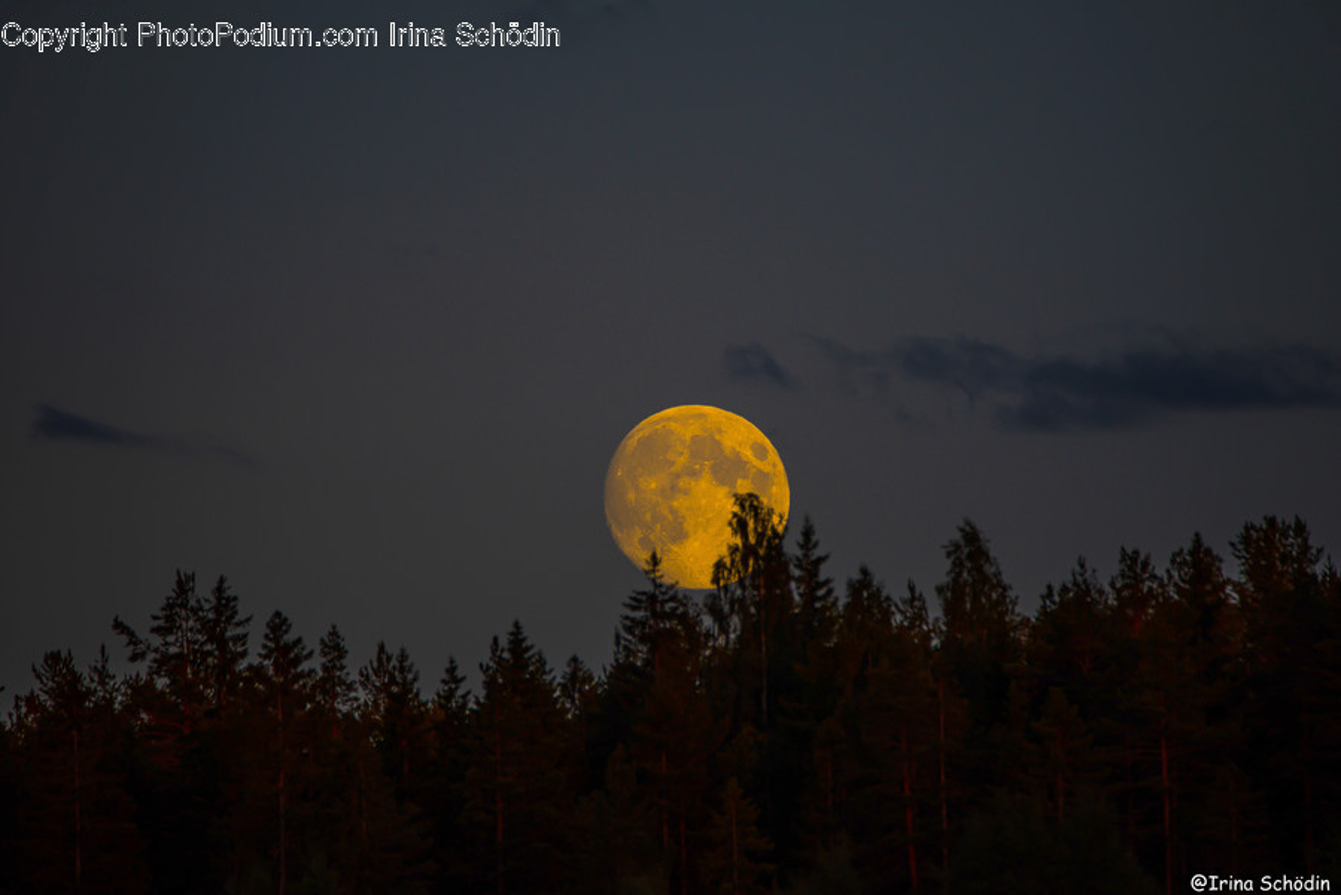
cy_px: 448
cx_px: 670
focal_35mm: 600
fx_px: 22360
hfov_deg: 3.4
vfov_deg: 2.3
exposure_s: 1/500
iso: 640
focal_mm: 600
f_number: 6.3
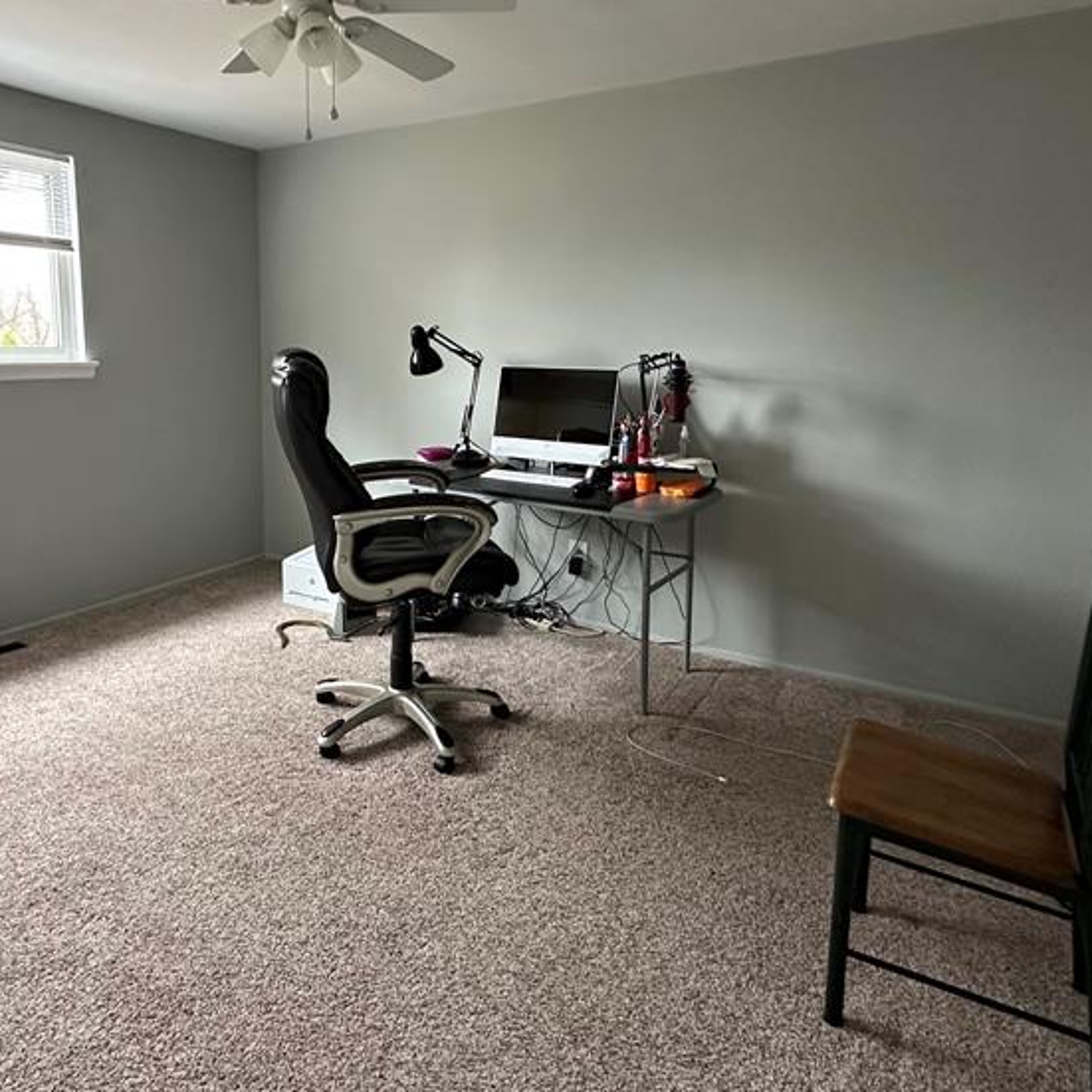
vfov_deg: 66.8
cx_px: 440
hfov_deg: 66.7
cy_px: 458
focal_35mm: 23
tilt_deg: -8.1
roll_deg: -0.9
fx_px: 821
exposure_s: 1/60
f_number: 2.2
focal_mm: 2.22
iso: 500
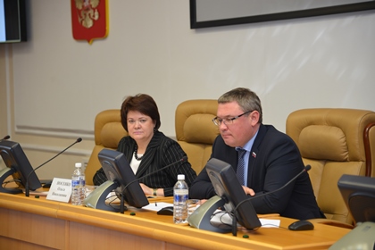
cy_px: 125
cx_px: 188
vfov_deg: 14.9
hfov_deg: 22.1
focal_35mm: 92
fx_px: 958
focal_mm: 92
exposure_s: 1/60
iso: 560
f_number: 4
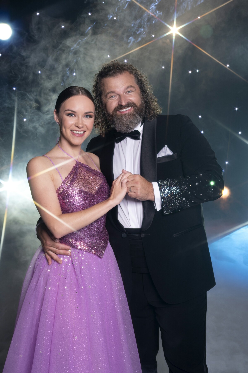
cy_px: 186
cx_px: 124
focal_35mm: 50
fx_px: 517
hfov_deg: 27.0
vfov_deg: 39.6
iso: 320
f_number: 6.3
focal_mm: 50
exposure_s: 1/125
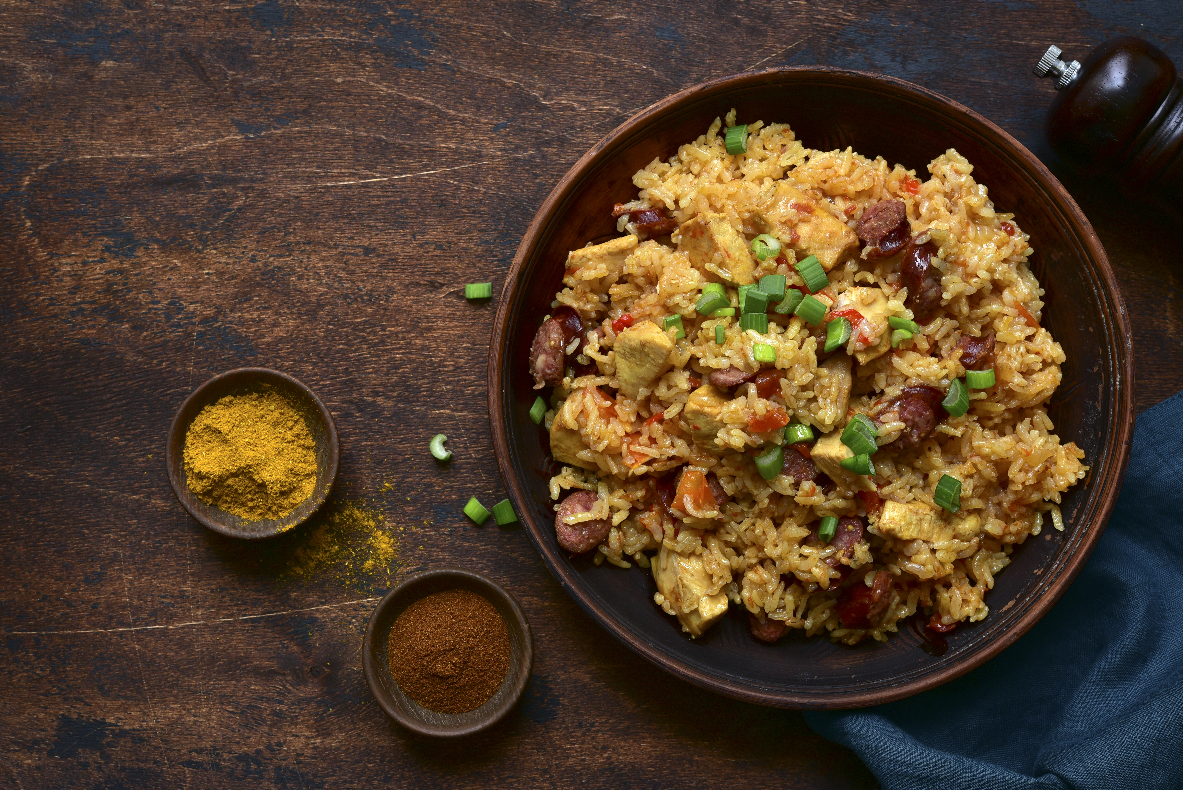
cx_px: 592
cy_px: 395
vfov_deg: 22.6
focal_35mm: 60
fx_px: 1972
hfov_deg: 33.4
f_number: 13
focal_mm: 60
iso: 400
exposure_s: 1/2.5
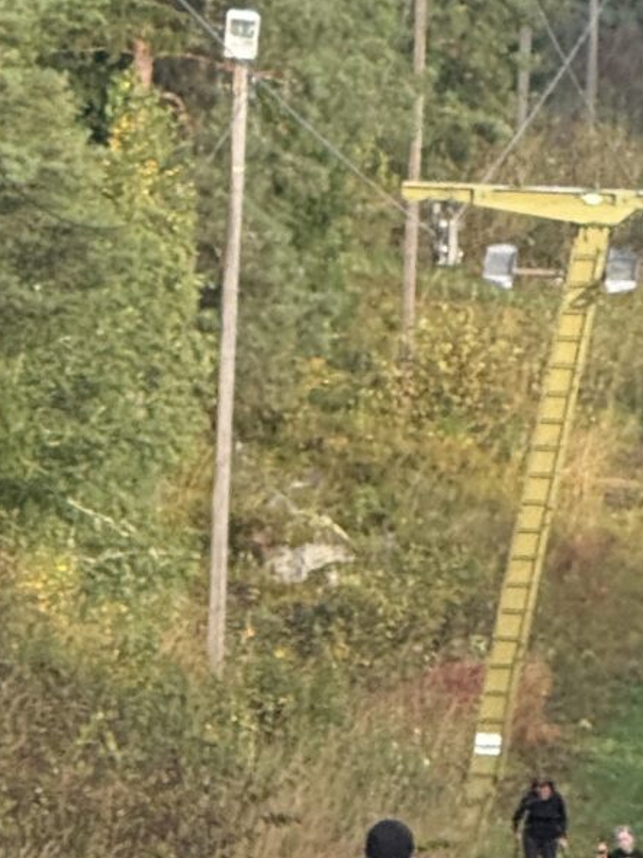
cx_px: -485
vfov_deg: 3.8
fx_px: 12883
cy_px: -568
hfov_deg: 2.8
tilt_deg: -7.5
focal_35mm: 520
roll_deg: -1.6
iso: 50
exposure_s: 1/360
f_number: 2.8
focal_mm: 15.66
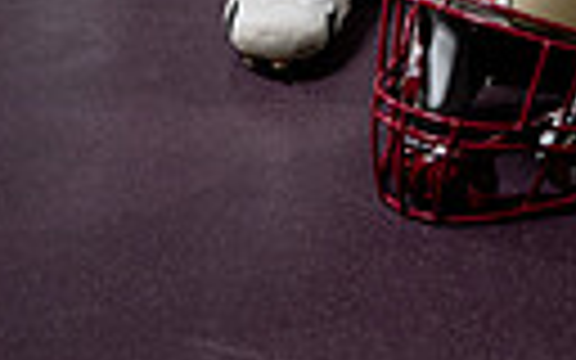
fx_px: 2245
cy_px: -522
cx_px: 612
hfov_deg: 14.3
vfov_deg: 8.4
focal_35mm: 143
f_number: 5.6
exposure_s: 1/250
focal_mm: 40
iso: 640
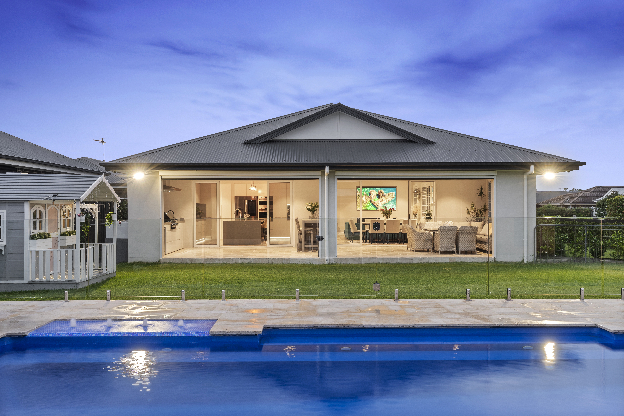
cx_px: 312
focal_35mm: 35
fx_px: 607
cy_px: 208
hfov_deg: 54.4
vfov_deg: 37.9
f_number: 11
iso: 320
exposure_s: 1.6
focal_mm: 35
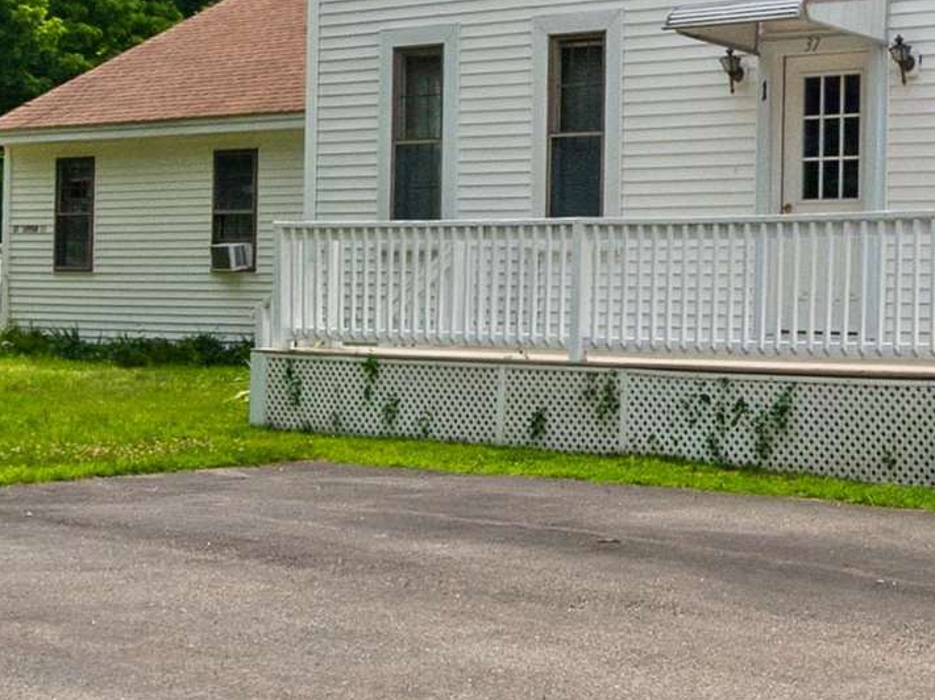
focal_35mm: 75
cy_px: -193
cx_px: 967
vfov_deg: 18.4
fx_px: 2025
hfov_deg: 24.6
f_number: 11
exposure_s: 1/350
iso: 200
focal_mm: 12
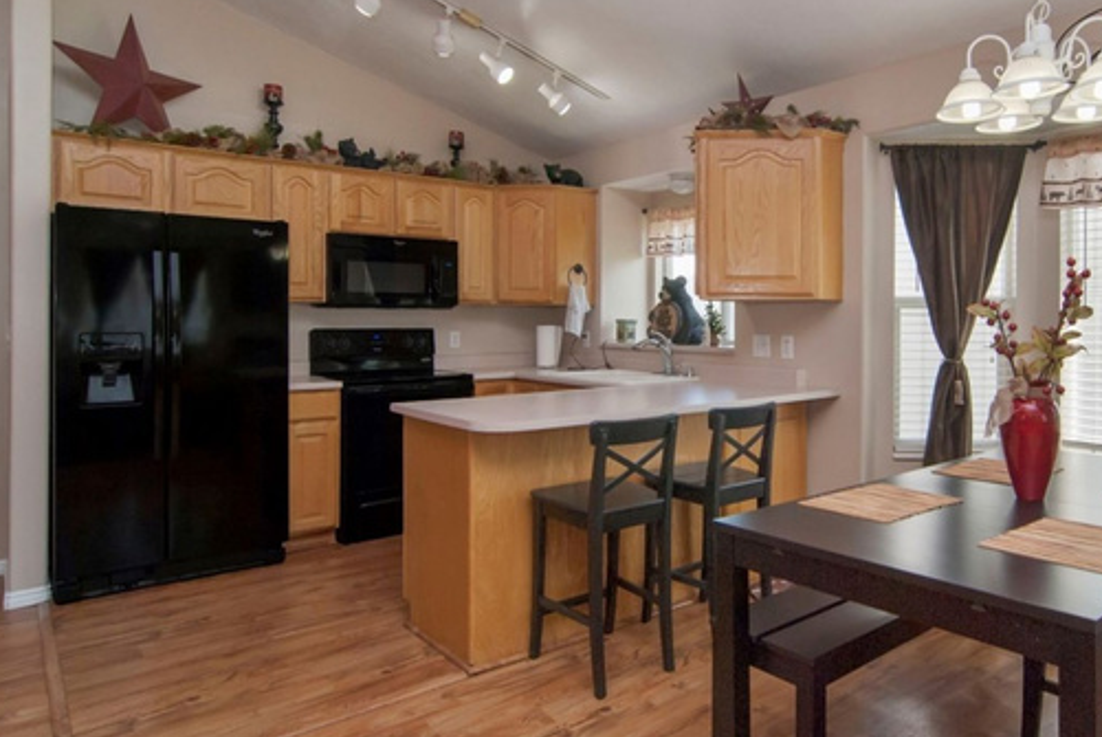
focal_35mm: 23
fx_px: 705
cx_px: 691
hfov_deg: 74.7
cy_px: 343
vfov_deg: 55.2
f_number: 5.6
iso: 200
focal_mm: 12
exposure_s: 1/125
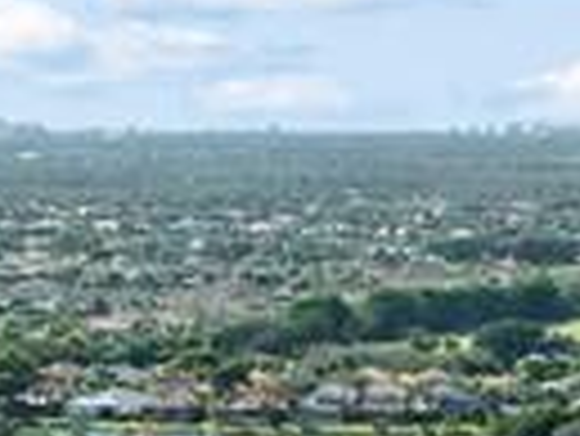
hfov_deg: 10.4
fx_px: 3186
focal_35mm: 190
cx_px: 229
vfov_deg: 7.5
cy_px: 939
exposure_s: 1/1600
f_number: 2.8
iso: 210
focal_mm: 12.29
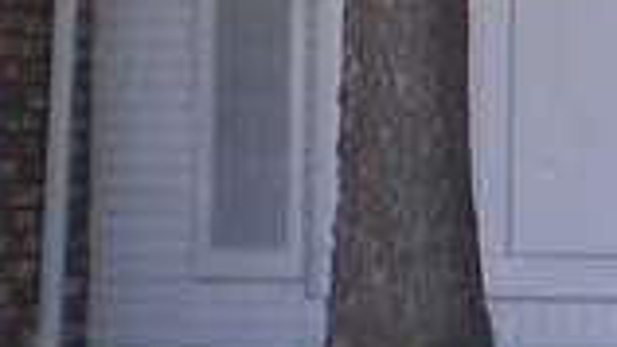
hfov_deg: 7.5
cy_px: -394
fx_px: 4632
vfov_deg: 4.2
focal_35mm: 283
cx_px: 945
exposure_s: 1/147
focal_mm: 6.3
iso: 50
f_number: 3.1
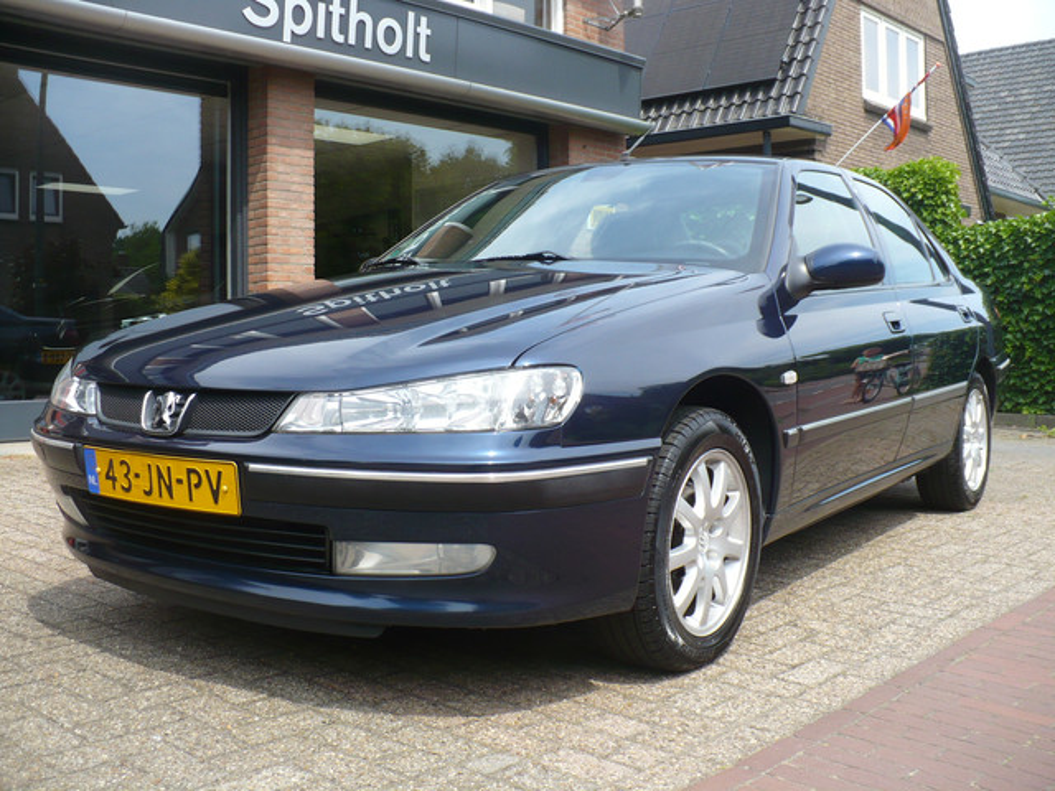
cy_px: 396
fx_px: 1128
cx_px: 528
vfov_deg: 38.7
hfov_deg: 50.1
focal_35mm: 37
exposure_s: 1/500
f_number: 2.8
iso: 100
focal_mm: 6.1
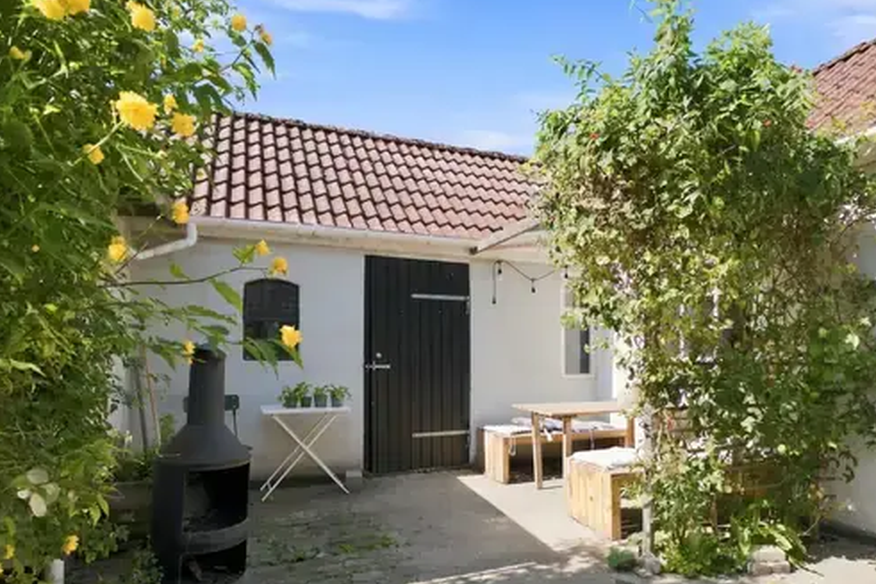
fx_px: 535
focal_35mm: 22
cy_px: 345
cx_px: 467
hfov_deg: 78.5
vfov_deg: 56.8
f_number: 8
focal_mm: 12
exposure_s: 1/125
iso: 200
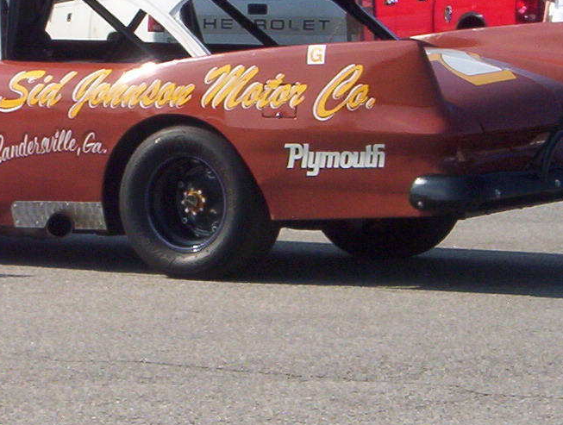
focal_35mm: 270
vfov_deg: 5.5
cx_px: 30
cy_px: 98
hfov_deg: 7.3
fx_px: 4402
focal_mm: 16.61
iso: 100
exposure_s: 1/331
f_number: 8.9
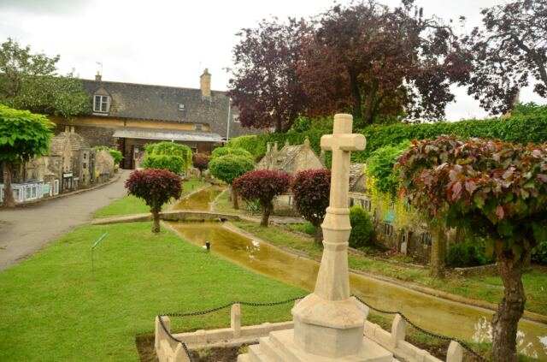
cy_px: 181
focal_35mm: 27
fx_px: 409
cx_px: 274
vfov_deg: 47.7
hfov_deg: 67.5
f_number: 4
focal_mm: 18
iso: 200
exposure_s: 1/800
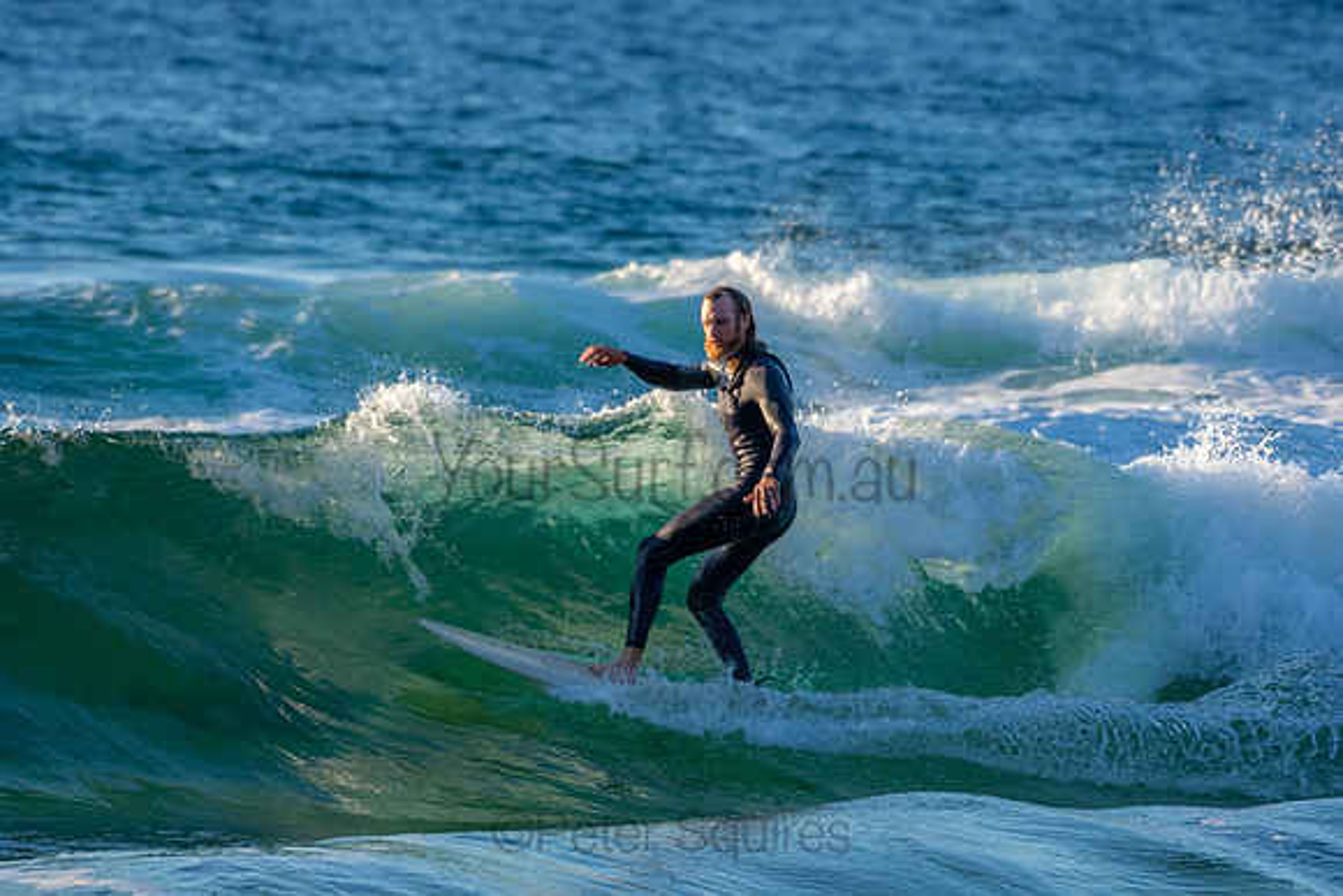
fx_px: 20149
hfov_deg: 3.8
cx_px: 672
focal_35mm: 540
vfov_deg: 2.5
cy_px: 448
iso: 560
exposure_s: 1/1250
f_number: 5.6
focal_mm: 360
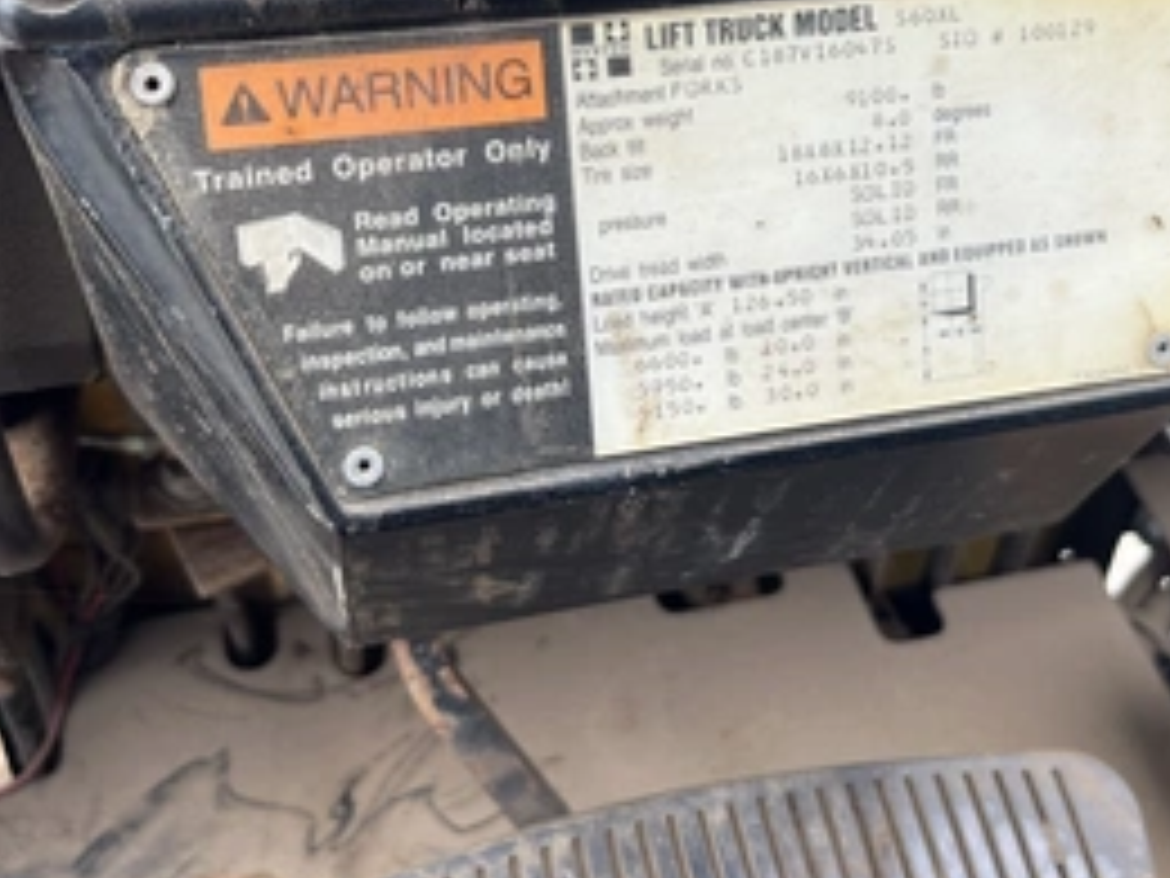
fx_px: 1352
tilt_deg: -29.2
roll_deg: -0.3
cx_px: 644
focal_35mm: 40
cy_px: 216
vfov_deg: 35.1
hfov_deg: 46.7
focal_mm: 5.1
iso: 50
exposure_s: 1/506
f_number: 1.6
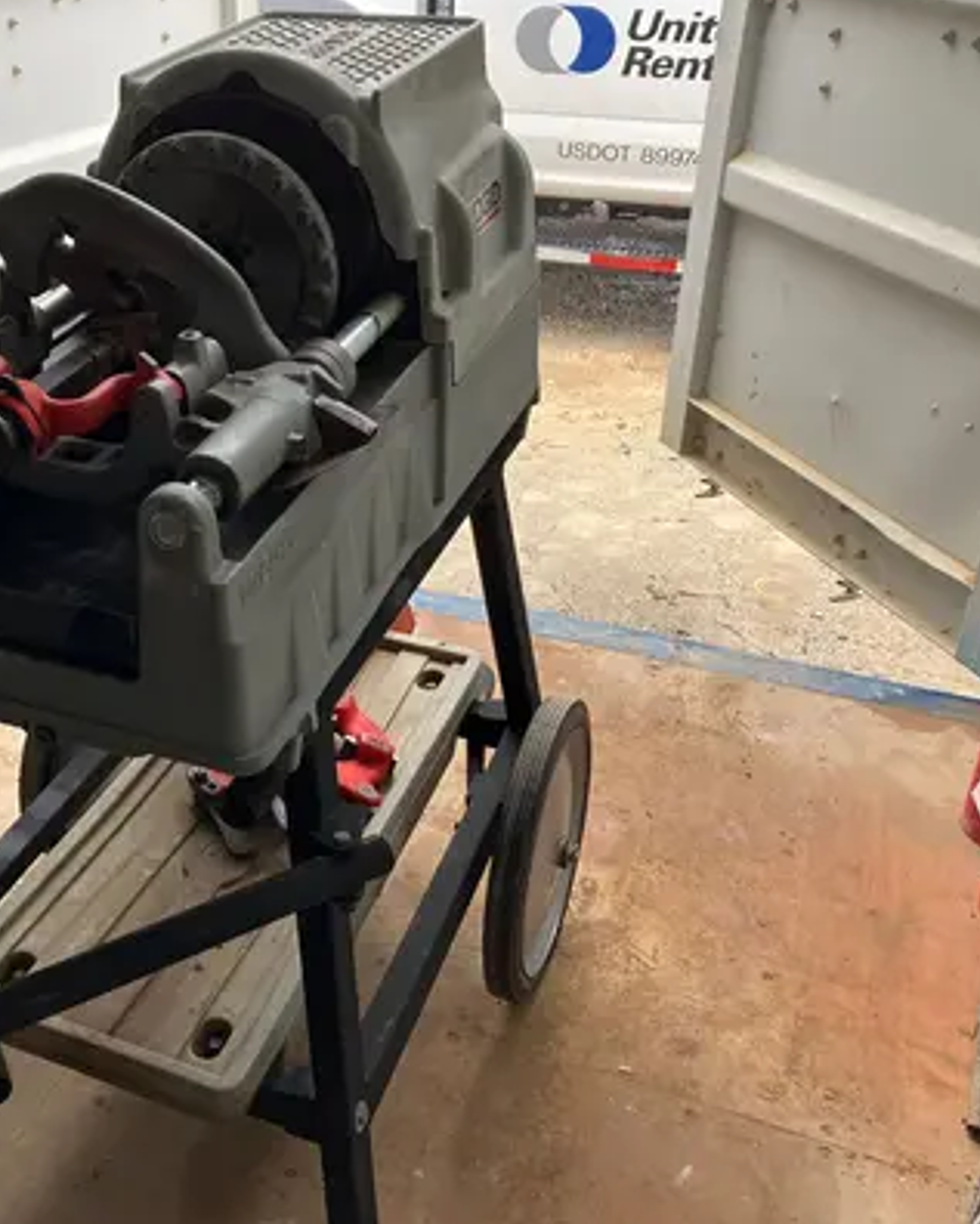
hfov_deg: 38.2
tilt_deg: -31.4
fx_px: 1377
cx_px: 244
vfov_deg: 47.9
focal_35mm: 38
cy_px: 604
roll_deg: +1.7
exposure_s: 1/84
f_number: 1.8
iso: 80
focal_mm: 3.99
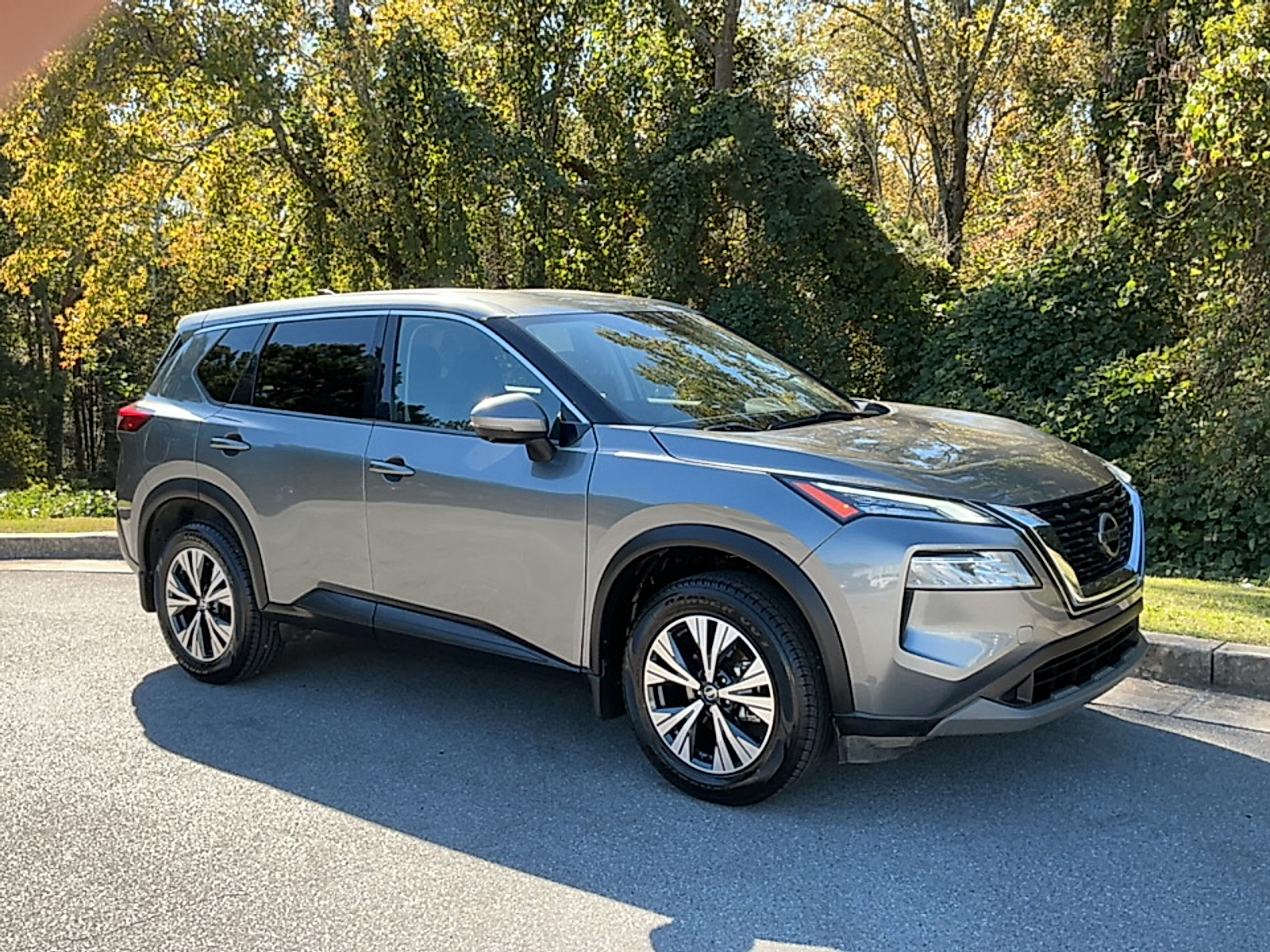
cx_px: 635
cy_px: 476
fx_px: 1101
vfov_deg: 46.8
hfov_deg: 60.0
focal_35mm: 30
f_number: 1.8
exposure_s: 1/342
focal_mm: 3
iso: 25
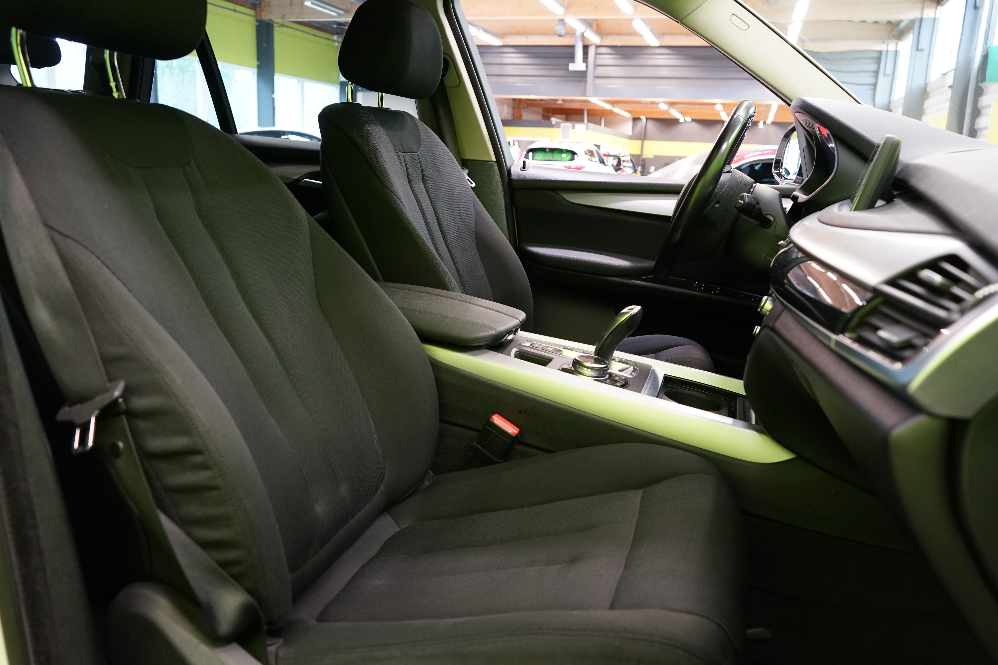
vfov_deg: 45.0
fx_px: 804
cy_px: 332
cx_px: 499
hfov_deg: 63.7
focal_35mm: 29
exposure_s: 1/15
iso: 1600
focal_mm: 29
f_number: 5
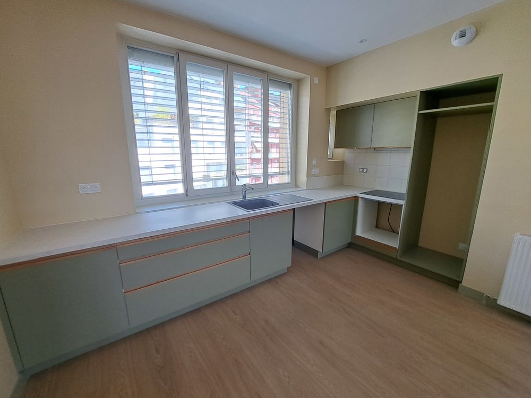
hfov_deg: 106.2
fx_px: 199
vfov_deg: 89.9
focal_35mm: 13
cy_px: 199
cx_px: 266
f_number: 2.2
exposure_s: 1/100
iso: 50
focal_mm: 1.74
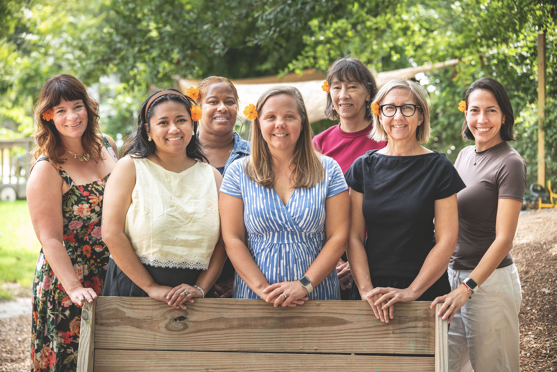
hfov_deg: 19.5
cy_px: 186
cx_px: 278
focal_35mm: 105
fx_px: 1624
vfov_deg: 13.0
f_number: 5
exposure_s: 1/200
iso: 400
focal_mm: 105
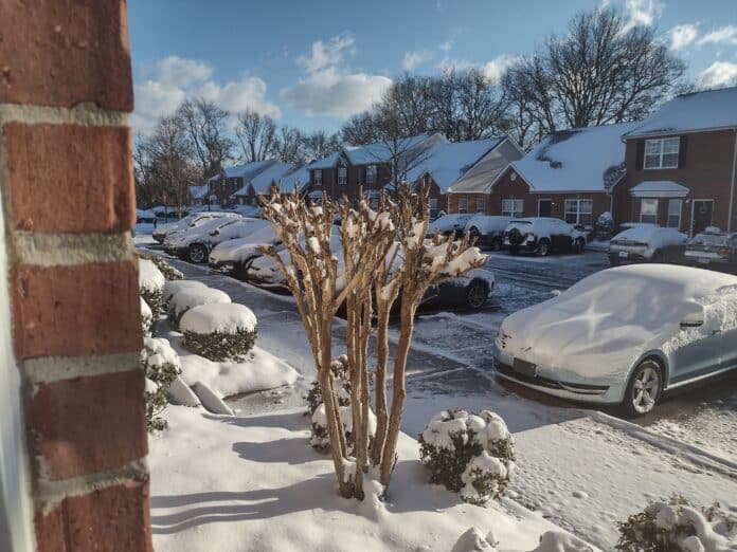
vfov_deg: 51.4
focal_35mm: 27
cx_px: 368
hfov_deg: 65.3
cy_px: 276
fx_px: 575
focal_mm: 4.71
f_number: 1.7
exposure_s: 1/2391
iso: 100
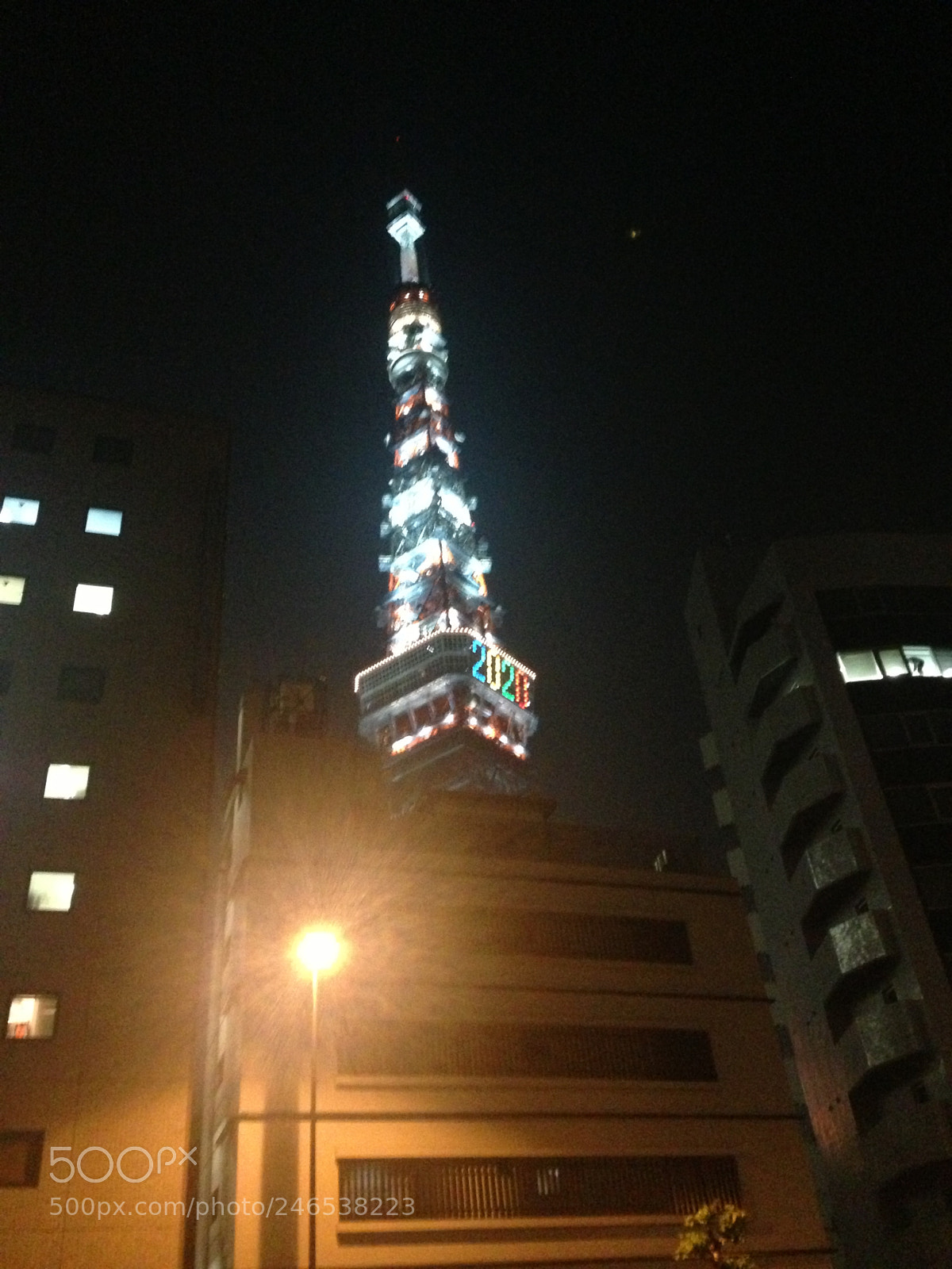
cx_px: 476
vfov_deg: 55.4
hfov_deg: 42.9
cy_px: 634
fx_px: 1210
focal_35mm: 33
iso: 800
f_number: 2.4
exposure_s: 1/15
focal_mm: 4.13
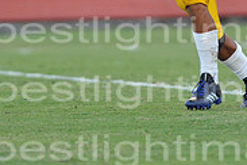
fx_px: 6511
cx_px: 167
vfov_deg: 1.4
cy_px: -55
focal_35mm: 949
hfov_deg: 2.2
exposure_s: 1/1000
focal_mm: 300
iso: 1600
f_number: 4
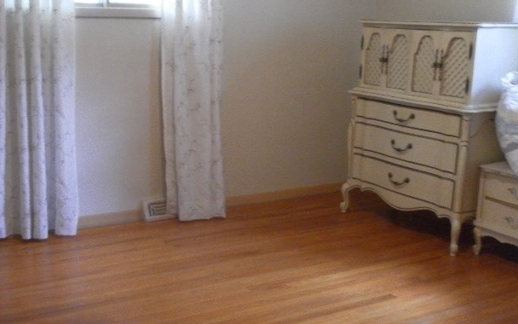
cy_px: 187
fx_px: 706
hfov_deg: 40.1
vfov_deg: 25.8
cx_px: 209
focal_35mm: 50
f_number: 3.2
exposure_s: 1/25
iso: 400
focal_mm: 4.9
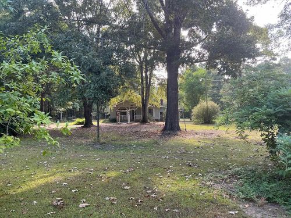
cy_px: 109
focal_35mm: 28
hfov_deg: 63.4
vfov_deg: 49.7
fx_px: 235
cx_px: 146
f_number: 1.8
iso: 32
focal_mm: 3
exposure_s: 1/144
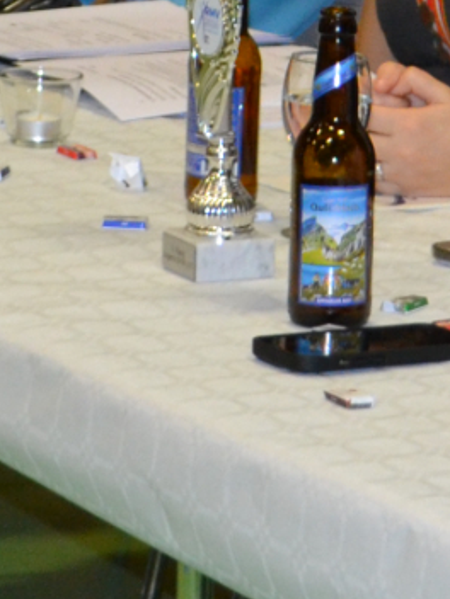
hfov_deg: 5.9
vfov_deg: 7.7
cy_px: -341
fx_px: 4368
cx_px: 399
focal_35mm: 252
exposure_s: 1/60
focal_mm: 30
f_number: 4.5
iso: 1100
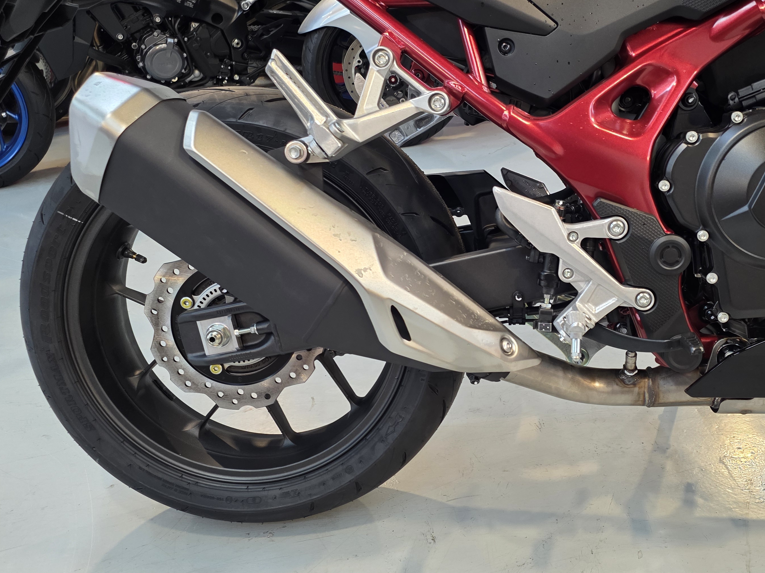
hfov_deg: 52.9
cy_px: 246
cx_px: 512
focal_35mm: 34
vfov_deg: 41.7
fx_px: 751
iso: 250
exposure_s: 1/120
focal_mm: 6.25
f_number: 1.7
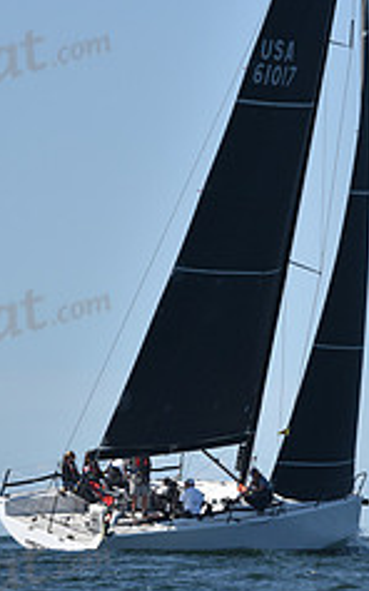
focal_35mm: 374
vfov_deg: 5.6
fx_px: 6021
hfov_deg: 3.5
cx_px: 241
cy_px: 175
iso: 250
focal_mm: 150
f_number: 3.5
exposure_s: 1/8000
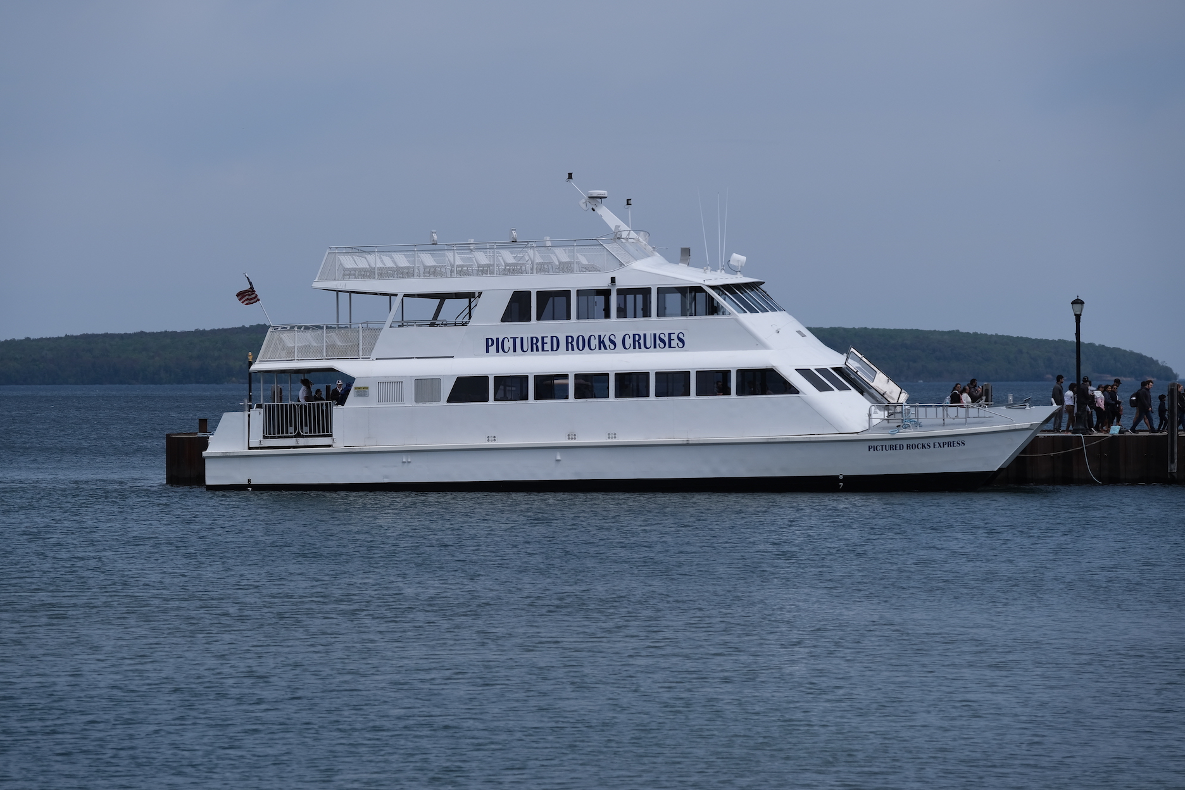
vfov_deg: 11.0
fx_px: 4114
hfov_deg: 16.4
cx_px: 592
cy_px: 395
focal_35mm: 125
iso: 160
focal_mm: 83.3
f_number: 5.6
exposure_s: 1/1400
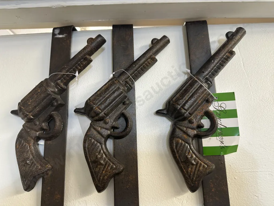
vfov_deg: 56.8
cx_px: 137
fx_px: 190
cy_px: 103
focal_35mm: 24
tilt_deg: +13.5
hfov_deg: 71.6
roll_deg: +1.8
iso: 160
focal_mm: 6.86
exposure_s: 1/50
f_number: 1.78
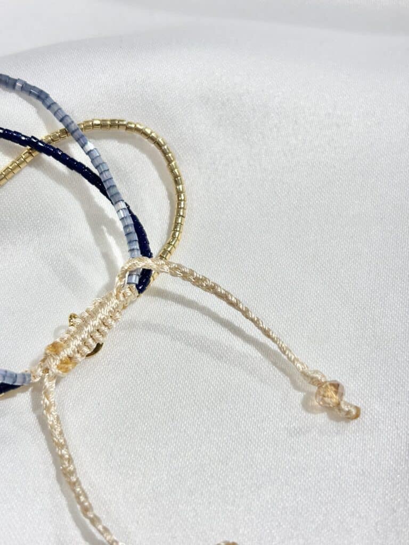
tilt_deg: -54.0
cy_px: 272
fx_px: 819
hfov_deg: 28.0
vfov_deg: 36.8
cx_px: 204
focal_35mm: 52
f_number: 1.6
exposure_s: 1/262
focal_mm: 5.96
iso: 32
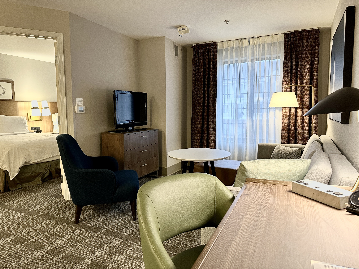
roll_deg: +0.6
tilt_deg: -5.5
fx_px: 249
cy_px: 134
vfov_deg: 56.8
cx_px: 180
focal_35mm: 24
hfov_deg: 71.6
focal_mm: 6.86
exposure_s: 1/60
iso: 320
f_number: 1.78
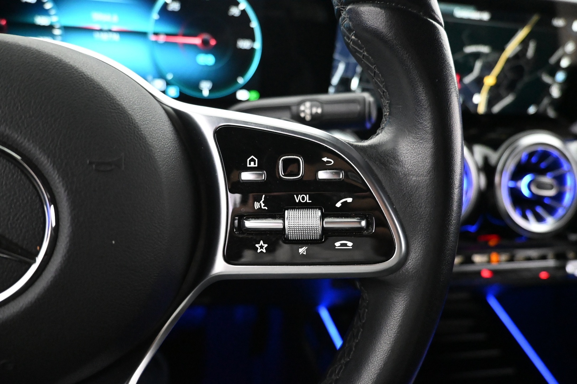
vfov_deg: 53.1
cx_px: 288
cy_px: 192
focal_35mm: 24
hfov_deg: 73.7
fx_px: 385
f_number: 3.5
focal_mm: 16
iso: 8000
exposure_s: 1/60
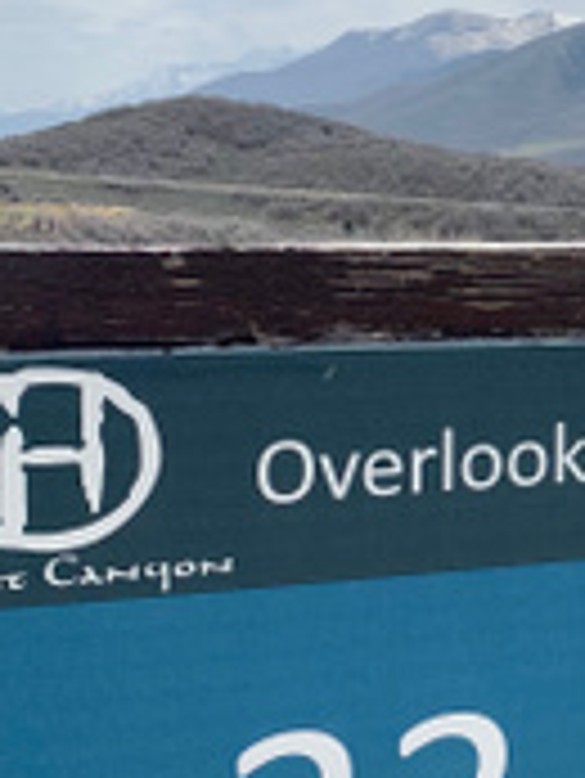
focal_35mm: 72
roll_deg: -0.8
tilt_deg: -3.3
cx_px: 693
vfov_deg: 26.9
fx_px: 1620
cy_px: 270
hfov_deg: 19.3
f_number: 1.8
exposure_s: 1/4673
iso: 25
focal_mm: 4.25
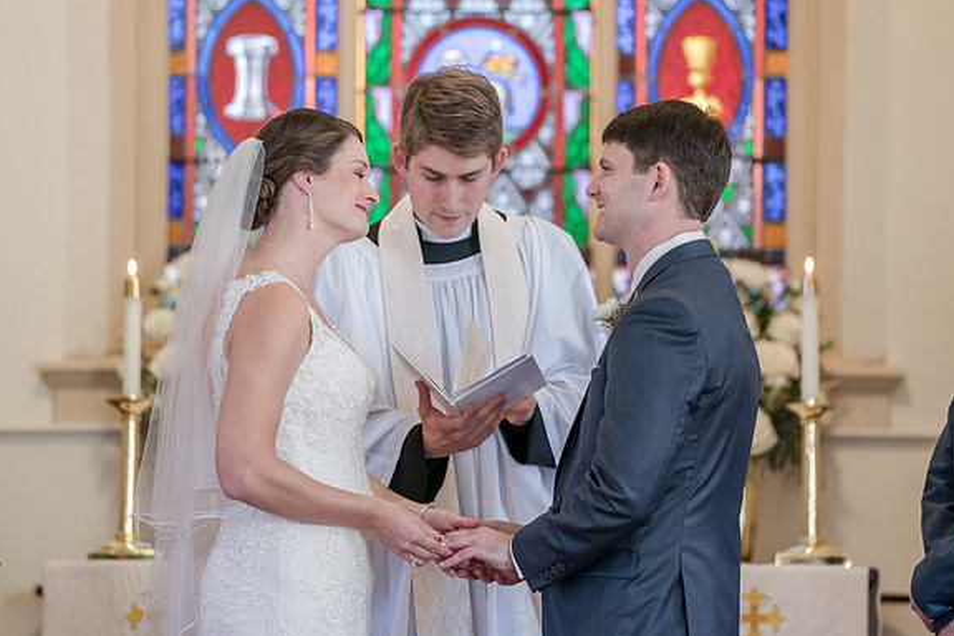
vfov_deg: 5.3
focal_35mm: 260
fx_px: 6889
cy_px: 290
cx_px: 456
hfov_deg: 7.9
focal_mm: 200
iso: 2000
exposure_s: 1/100
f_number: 3.2
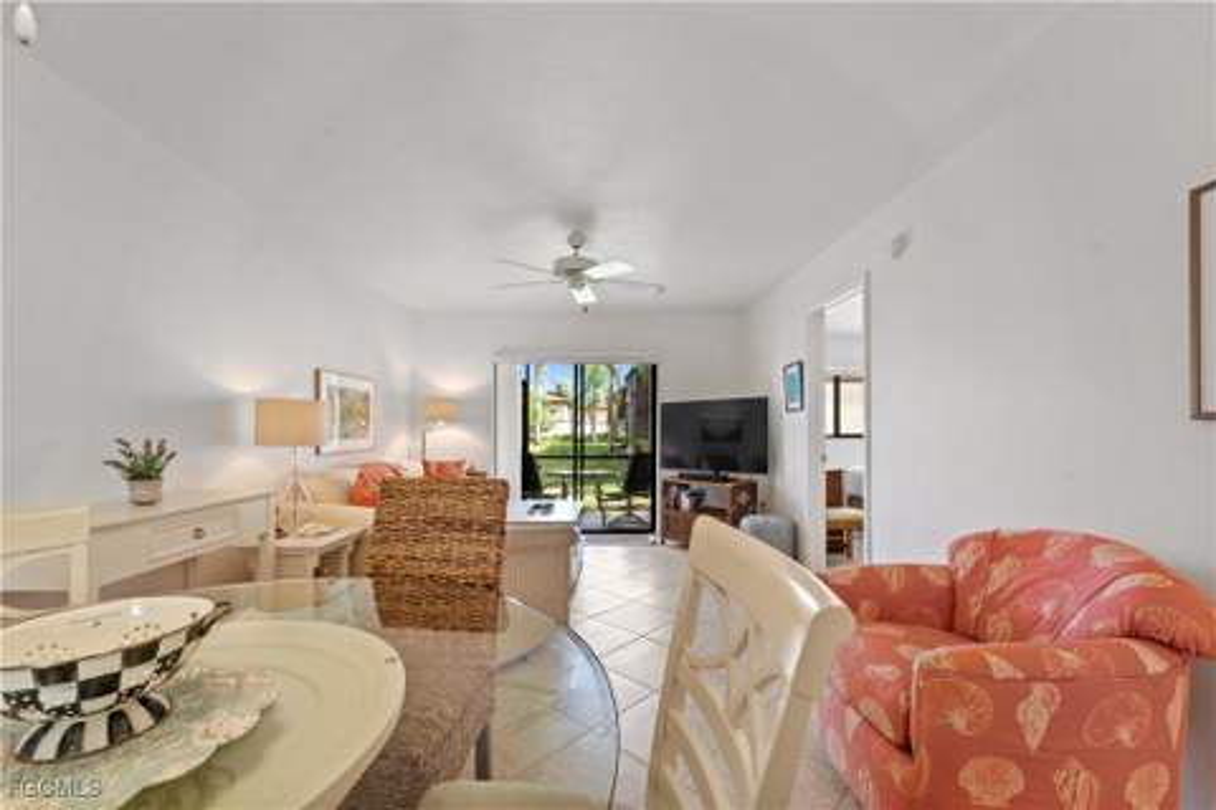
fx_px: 473
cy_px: 405
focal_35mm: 14
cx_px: 608
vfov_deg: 81.2
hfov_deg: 104.3
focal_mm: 14
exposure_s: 1/2
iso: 250
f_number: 8
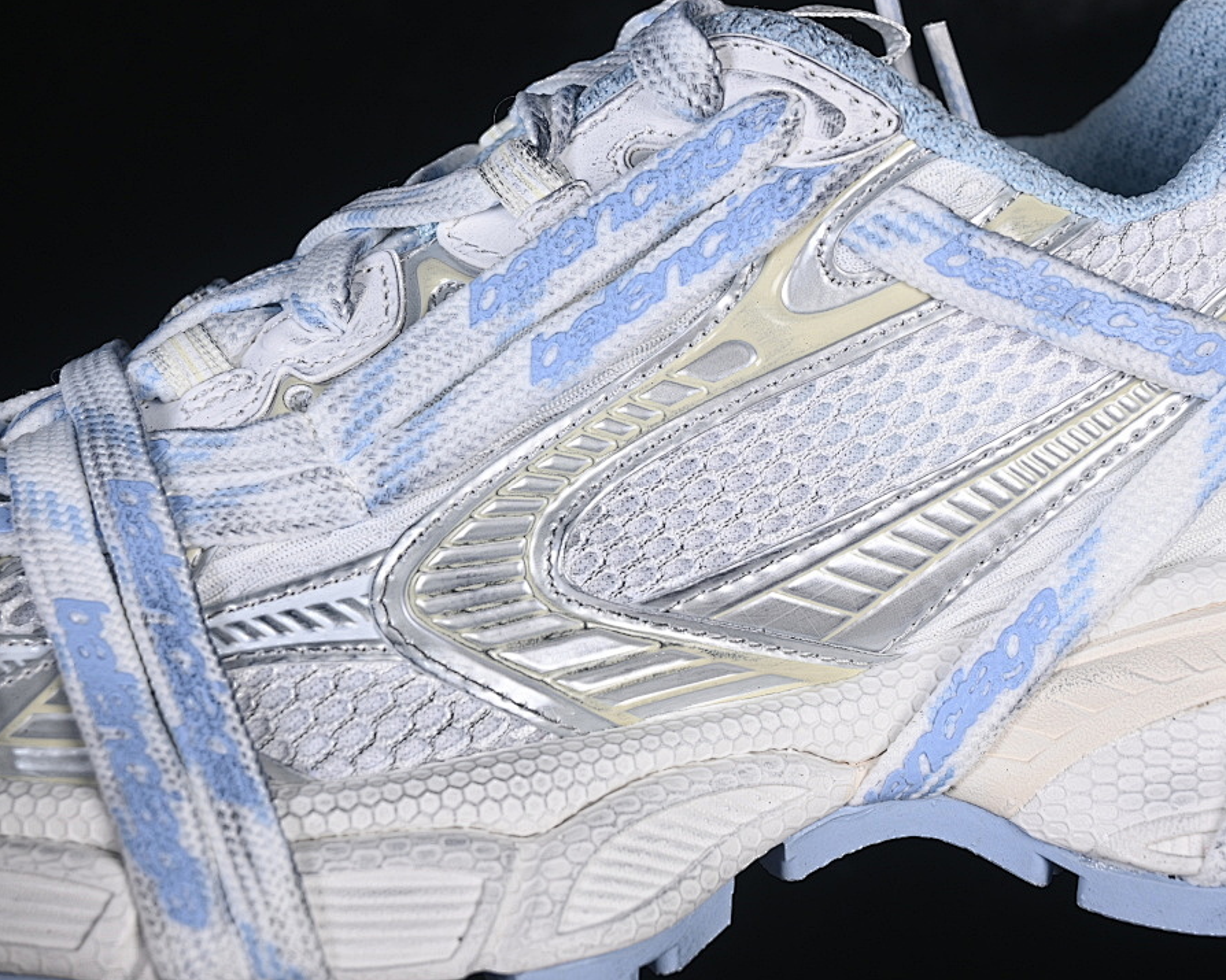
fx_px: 3084
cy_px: 488
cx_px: 710
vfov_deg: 18.1
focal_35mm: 85
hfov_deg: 22.5
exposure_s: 1/80
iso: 160
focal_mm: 50
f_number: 7.1
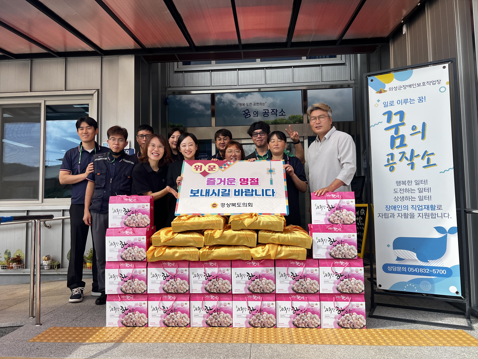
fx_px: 359
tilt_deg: +3.9
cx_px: 239
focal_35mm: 26
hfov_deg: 67.3
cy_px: 180
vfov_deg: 53.1
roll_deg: +0.7
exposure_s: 1/1838
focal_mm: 5.7
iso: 50
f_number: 1.5
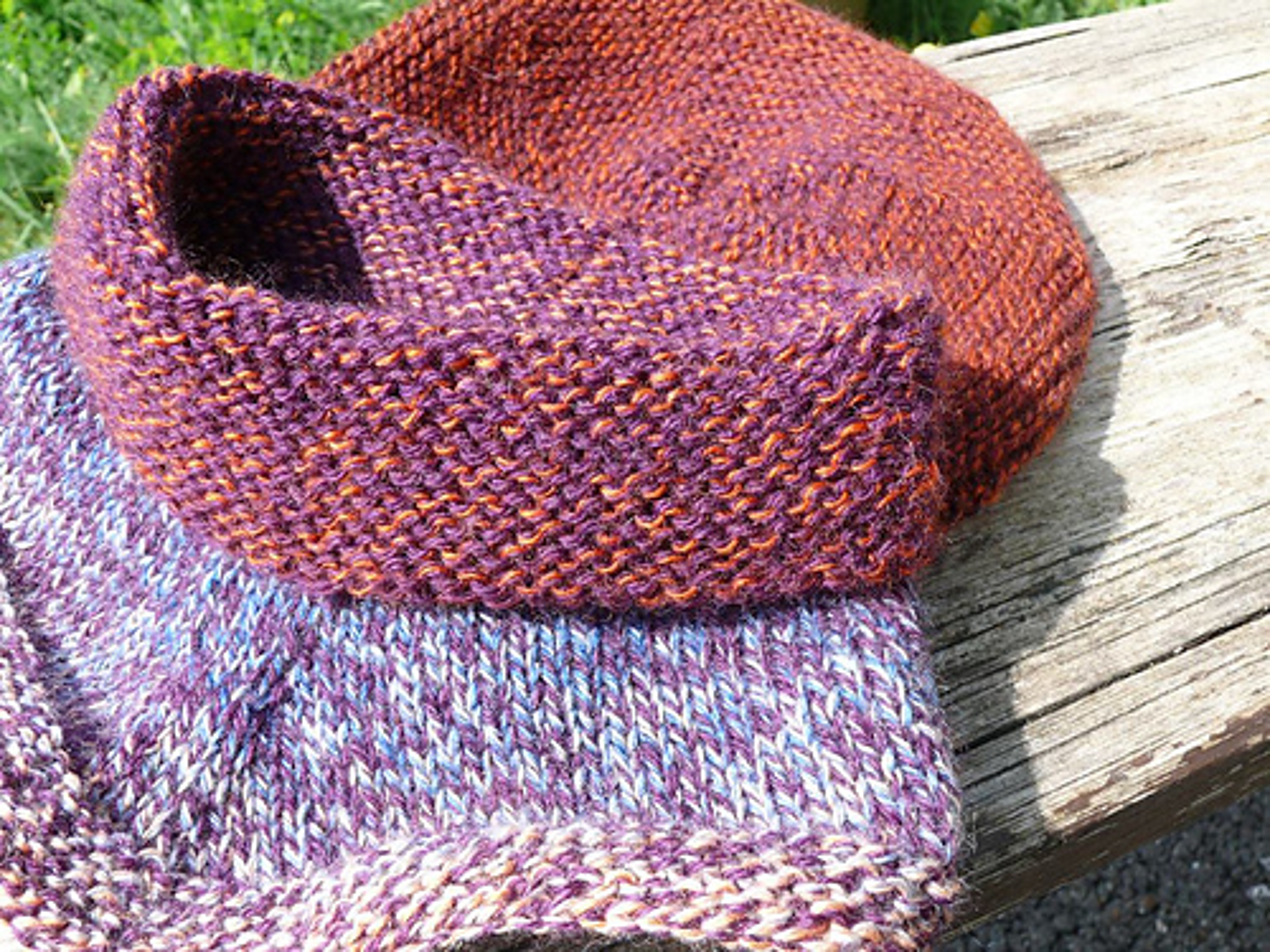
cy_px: 476
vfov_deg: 40.7
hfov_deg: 52.6
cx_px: 635
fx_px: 1284
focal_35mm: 35
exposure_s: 1/200
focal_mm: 7.4
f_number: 5
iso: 100
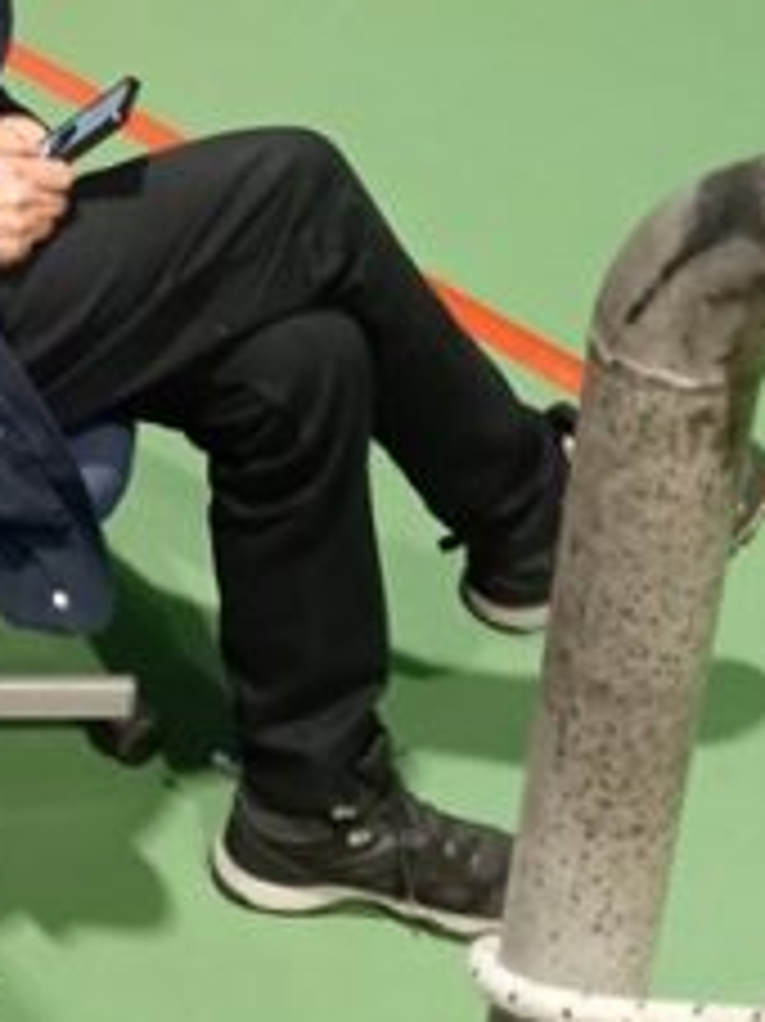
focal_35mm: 79
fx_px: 2330
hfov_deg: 17.6
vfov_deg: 23.7
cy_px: 0
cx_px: -212
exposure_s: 1/33.3
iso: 546
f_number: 2.2
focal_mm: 3.46
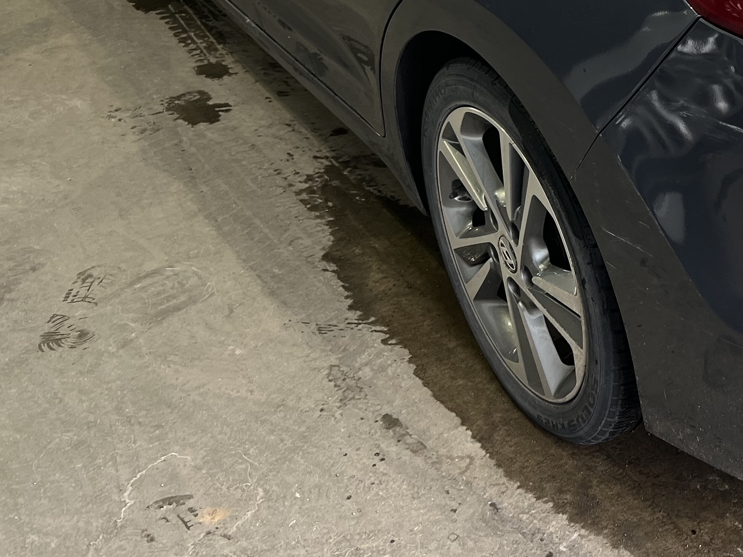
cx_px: 831
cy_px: -13
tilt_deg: -20.9
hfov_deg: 27.5
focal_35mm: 64
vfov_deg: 22.0
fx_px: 1374
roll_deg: +2.4
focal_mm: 5.7
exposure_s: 1/121
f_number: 1.5
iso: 50
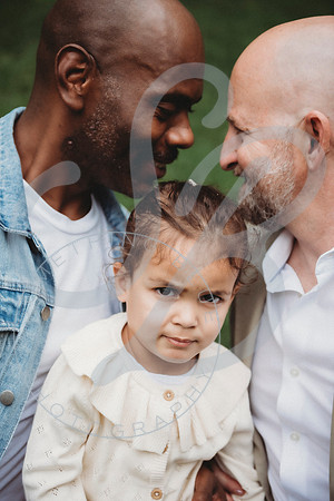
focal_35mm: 56
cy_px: 250
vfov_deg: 35.6
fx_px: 779
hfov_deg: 24.2
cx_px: 167
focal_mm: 56
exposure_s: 1/200
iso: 200
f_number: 2.8
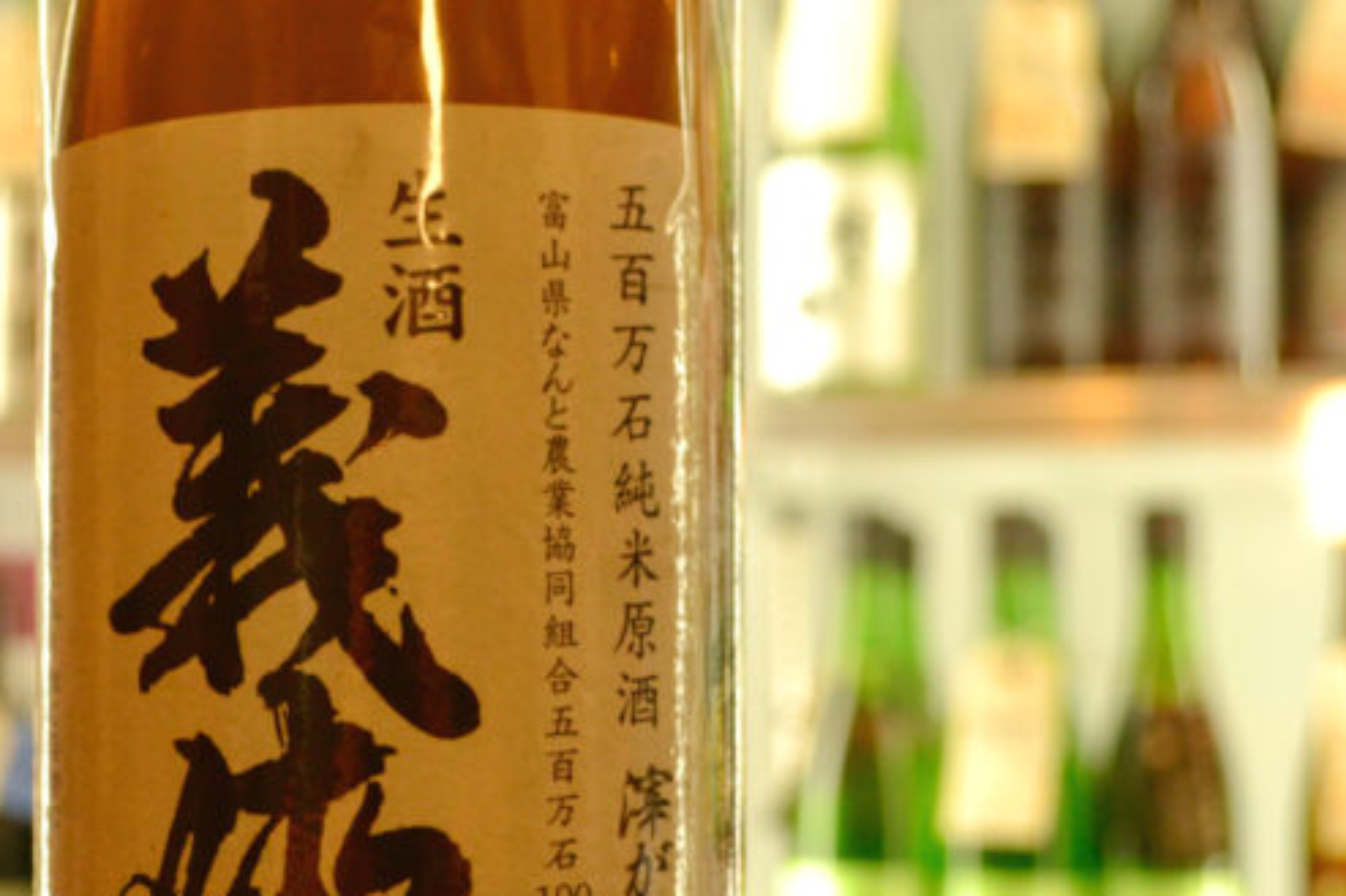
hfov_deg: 28.6
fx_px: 2616
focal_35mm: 70
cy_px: 610
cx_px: 433
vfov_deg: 19.4
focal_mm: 24
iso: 1600
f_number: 4
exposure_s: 1/200
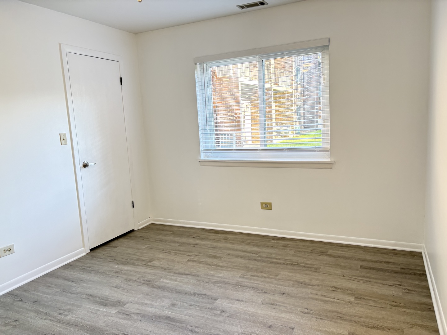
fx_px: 336
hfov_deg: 67.3
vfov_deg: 53.1
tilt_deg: -7.4
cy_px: 168
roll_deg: +3.2
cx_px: 224
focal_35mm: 26
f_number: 1.6
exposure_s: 1/60
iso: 160
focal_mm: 5.96
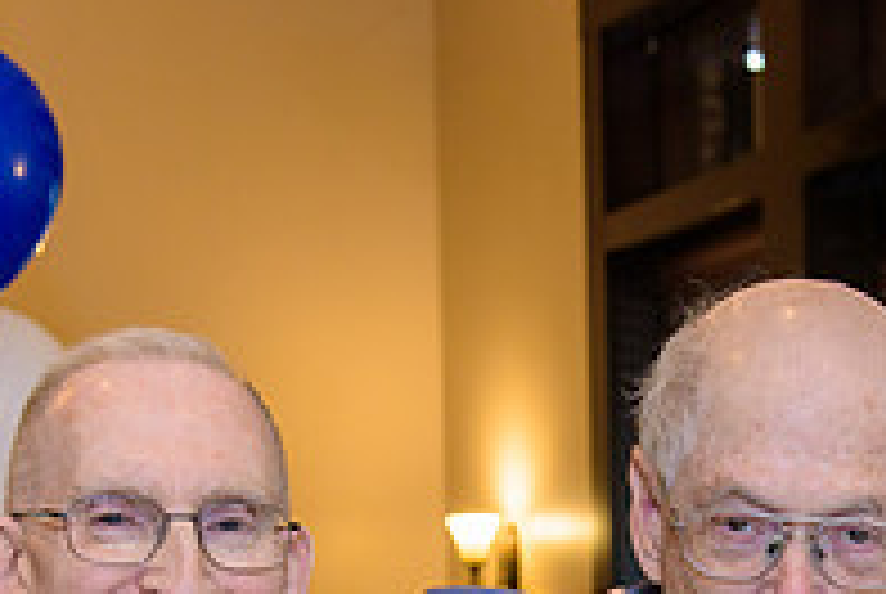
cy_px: 817
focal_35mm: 103
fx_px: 2539
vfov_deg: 12.8
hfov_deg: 19.5
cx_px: 760
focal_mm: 35
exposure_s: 1/125
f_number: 3.2
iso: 800
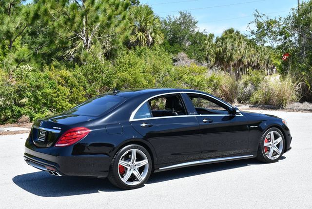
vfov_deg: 26.0
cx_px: 156
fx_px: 451
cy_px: 104
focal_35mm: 52
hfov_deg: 38.2
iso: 180
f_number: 8
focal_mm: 26
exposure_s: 1/250
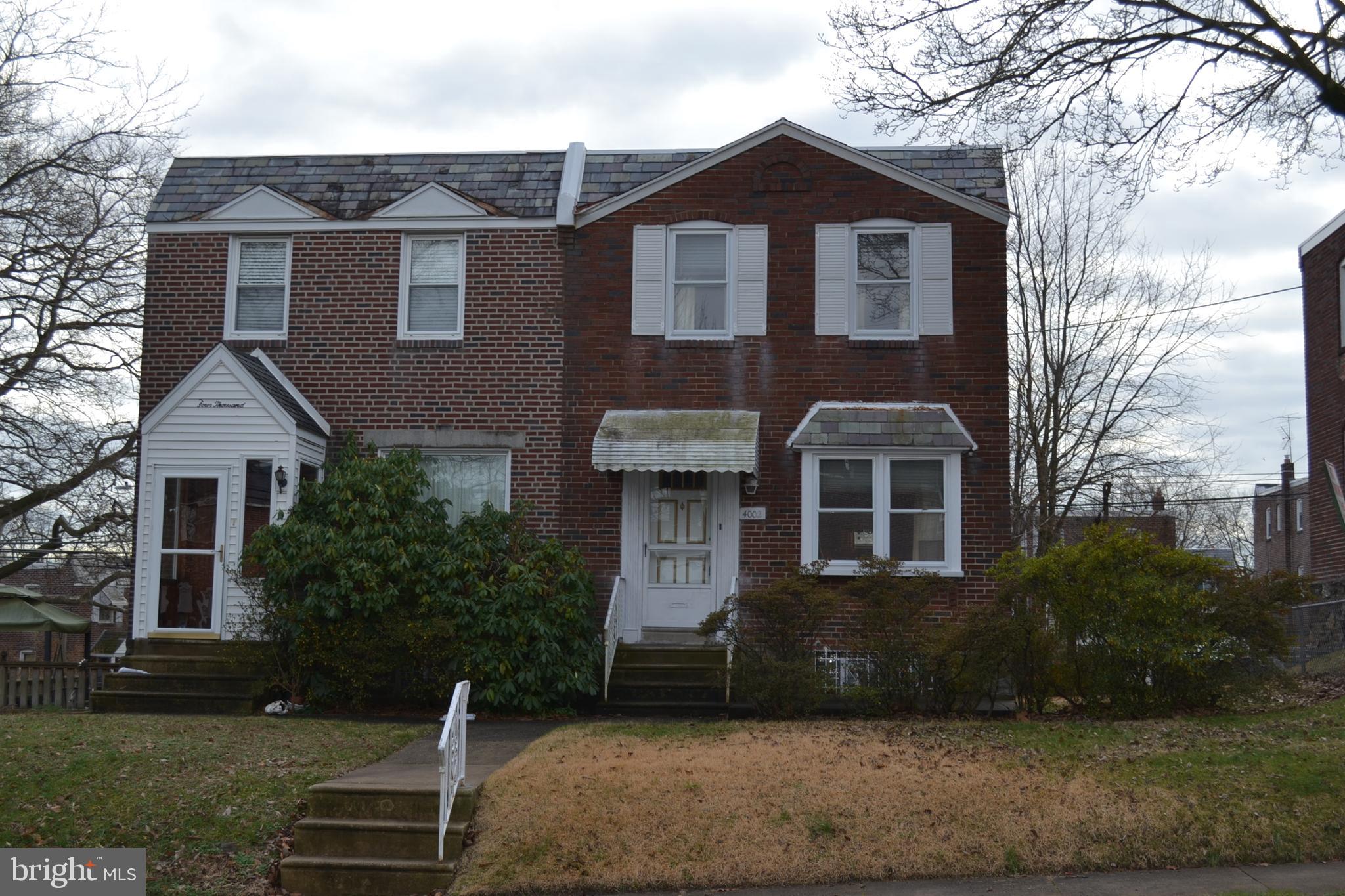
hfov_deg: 46.4
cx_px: 672
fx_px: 1569
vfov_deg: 31.9
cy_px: 448
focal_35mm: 42
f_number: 6.3
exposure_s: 1/200
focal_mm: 28
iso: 100
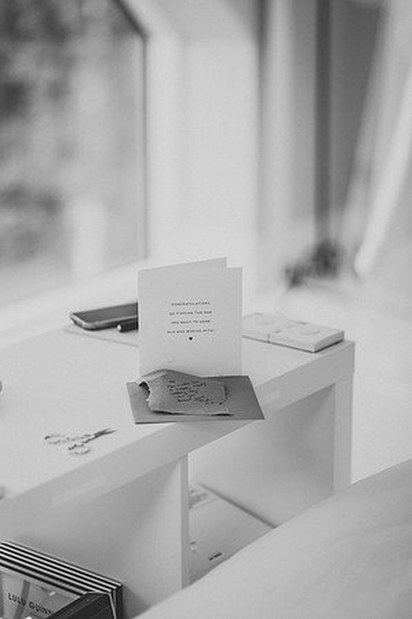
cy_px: 310
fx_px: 1462
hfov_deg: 16.0
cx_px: 206
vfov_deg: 23.9
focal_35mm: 85
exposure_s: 1/4000
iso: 220
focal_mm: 85
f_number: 1.8
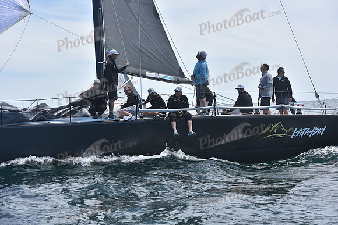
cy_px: 112
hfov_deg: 27.0
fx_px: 704
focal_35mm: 75
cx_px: 169
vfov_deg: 18.2
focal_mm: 75
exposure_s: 1/800
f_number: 8
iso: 250
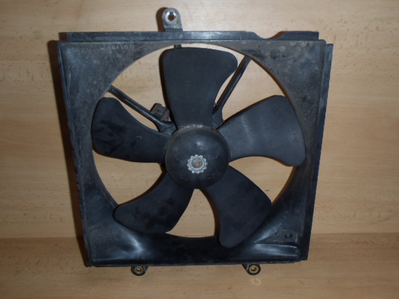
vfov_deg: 49.7
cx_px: 200
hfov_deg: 63.4
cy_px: 150
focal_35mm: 28
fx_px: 323
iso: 100
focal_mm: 5
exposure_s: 1/30
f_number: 3.9
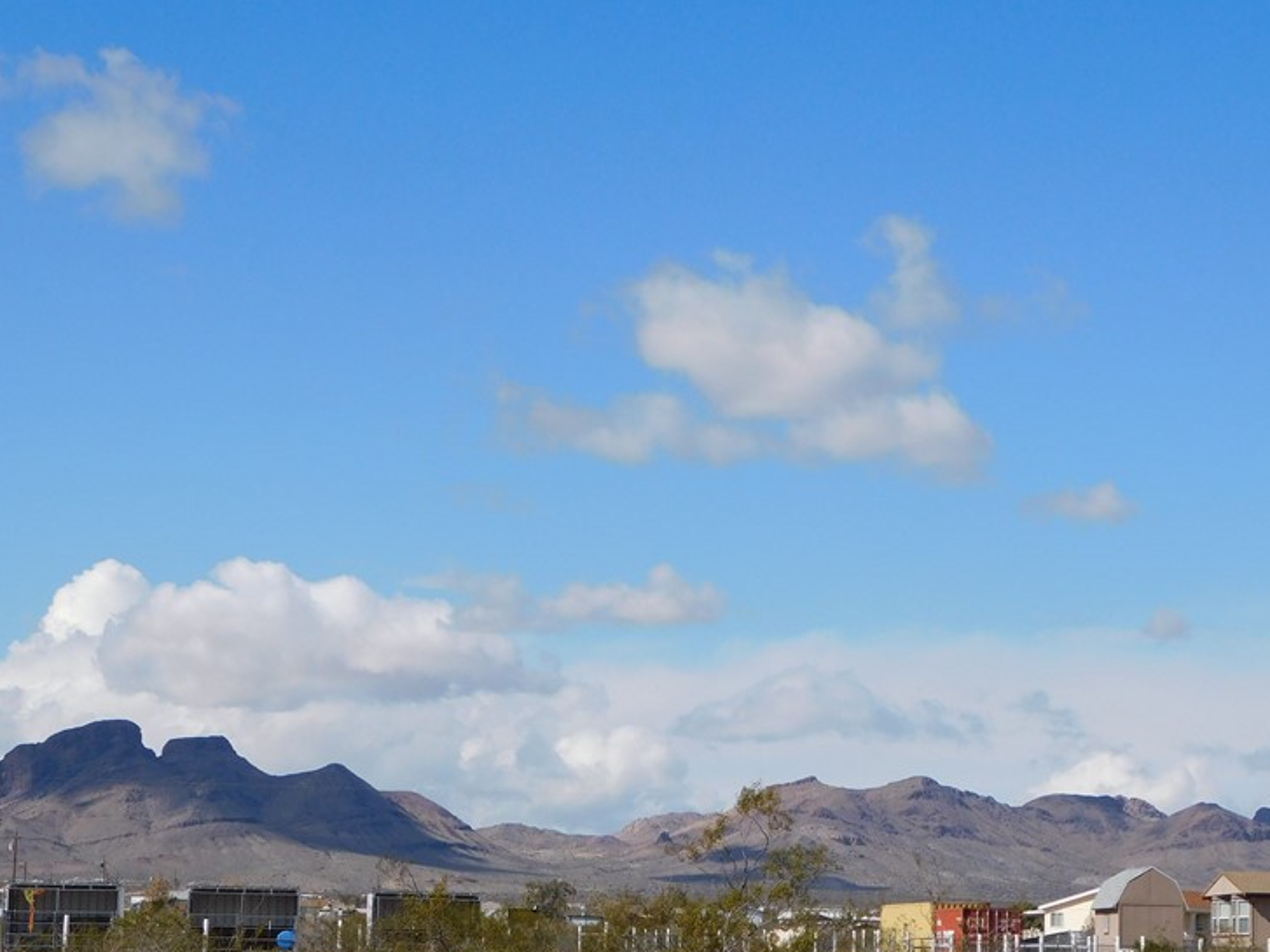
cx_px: 690
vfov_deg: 14.8
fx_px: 3668
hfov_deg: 19.6
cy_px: 610
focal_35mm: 100
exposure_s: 1/400
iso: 125
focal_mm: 12.6
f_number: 8.6
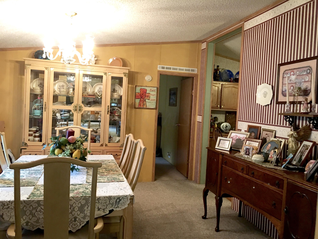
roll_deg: -2.3
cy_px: 120
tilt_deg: -0.9
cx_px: 159
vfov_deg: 48.2
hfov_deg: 61.7
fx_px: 266
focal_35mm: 29
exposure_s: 1/15
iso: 64
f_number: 2.2
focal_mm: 4.15
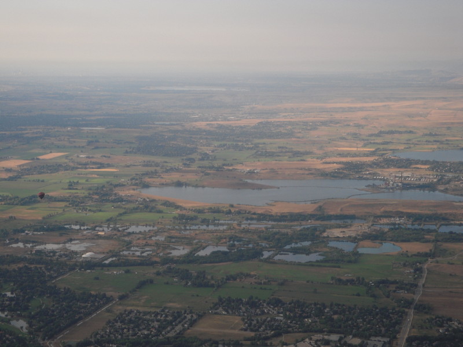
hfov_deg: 25.7
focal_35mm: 76
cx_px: 232
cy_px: 174
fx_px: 1017
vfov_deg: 19.4
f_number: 7.7
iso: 100
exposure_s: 1/160
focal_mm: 12.6
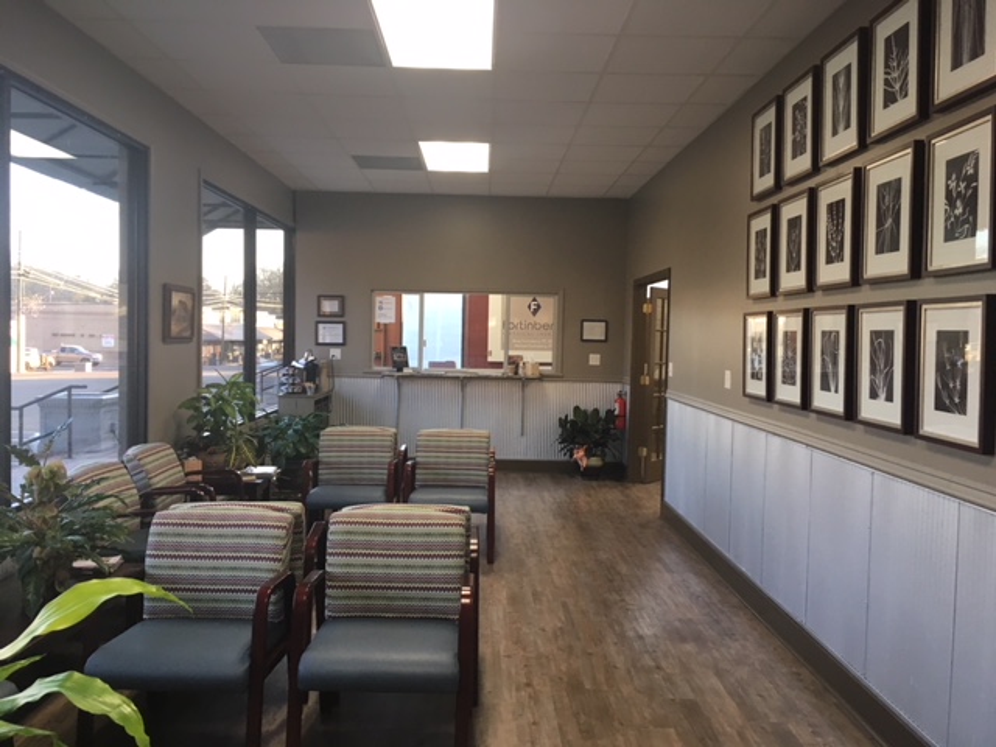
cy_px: 374
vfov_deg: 48.2
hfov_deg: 61.7
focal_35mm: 29
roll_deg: -1.3
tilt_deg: +1.4
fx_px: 834
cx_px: 498
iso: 40
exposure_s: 1/30
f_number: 2.2
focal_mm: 4.15
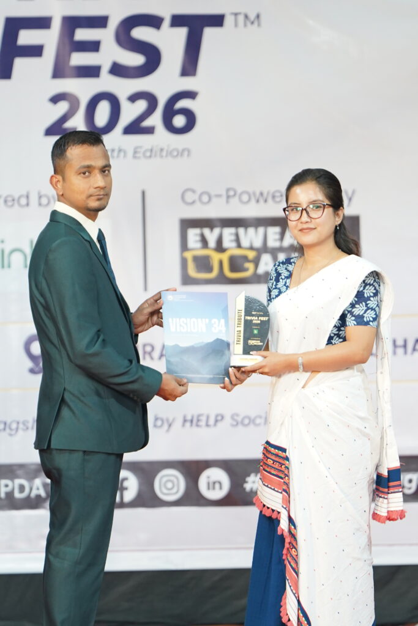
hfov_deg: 6.8
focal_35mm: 202
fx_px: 3517
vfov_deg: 10.2
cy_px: 313
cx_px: 209
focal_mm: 135
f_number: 1.8
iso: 1250
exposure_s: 1/250
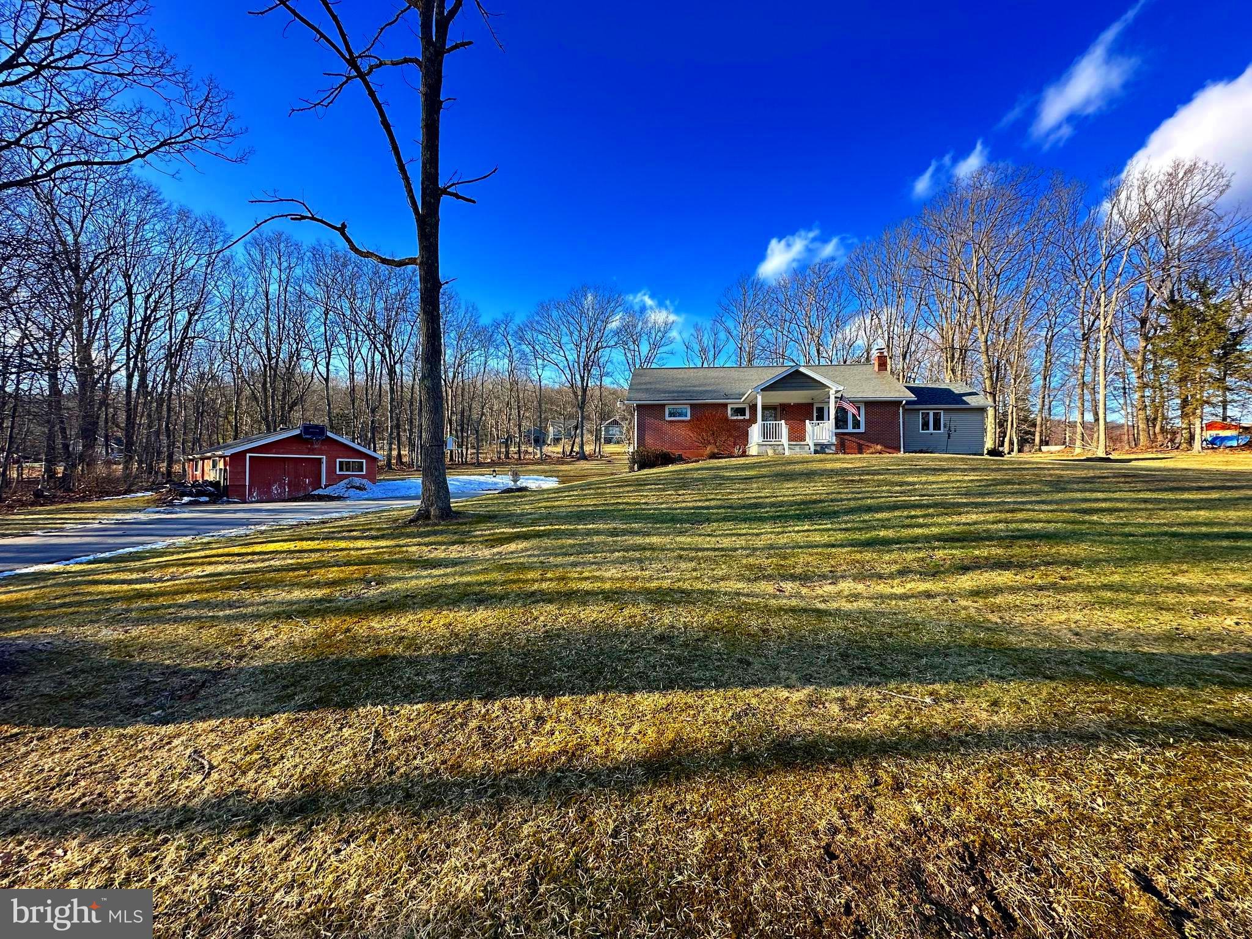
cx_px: 626
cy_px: 470
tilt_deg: +0.3
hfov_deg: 102.1
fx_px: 506
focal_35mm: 14
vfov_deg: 85.7
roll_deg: -0.9
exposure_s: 1/556
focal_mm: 2.22
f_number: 2.2
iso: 40
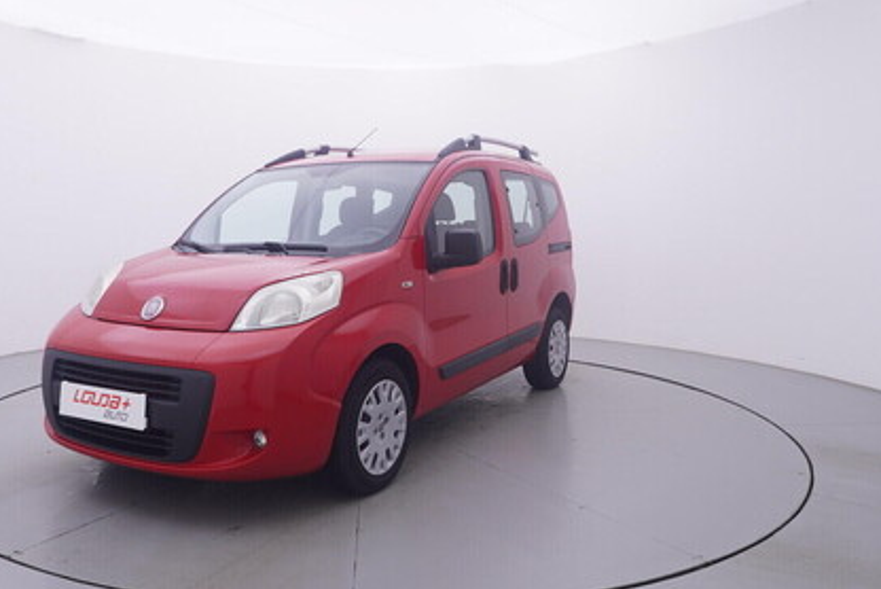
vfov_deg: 44.1
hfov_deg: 62.1
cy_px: 268
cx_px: 370
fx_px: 726
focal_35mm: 30
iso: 200
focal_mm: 15
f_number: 5
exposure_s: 1/80
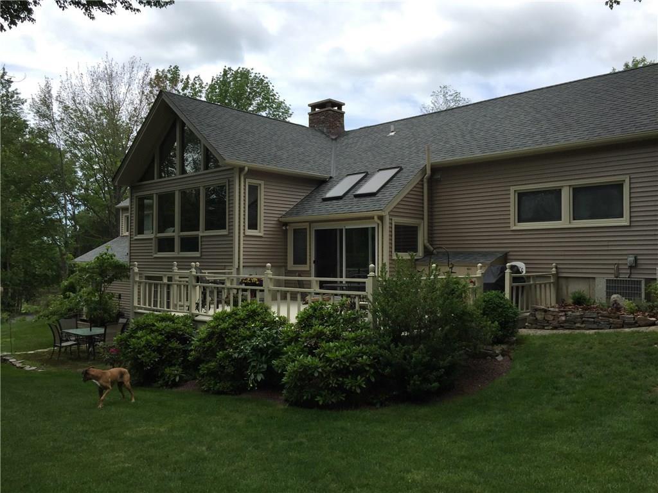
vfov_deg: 48.2
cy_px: 246
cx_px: 329
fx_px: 551
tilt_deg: +2.1
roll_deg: -1.4
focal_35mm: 29
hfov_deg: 61.7
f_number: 2.2
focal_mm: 4.15
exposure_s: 1/1163
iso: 32
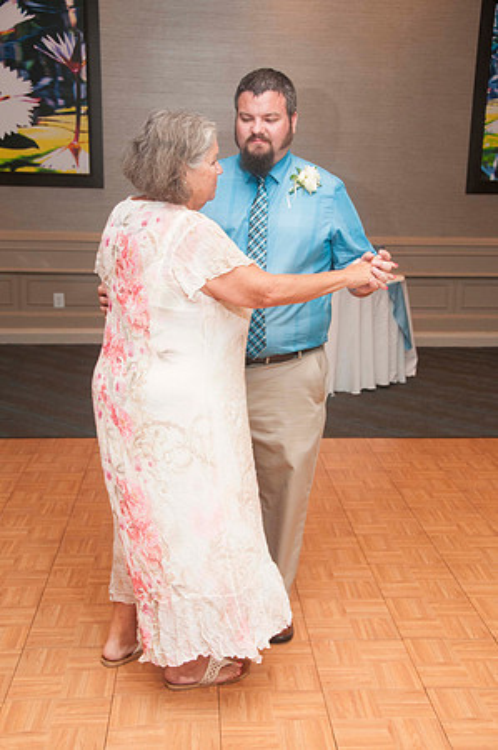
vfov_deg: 42.4
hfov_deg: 28.9
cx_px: 249
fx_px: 967
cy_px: 375
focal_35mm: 46
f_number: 5.6
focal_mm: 31
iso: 800
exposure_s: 1/60
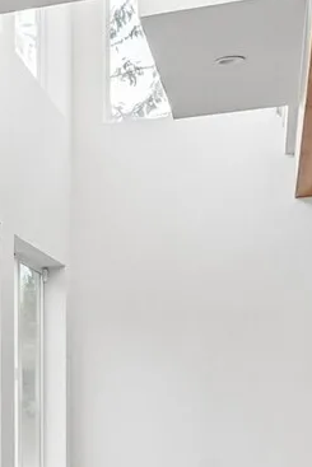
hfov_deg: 16.0
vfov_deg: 26.4
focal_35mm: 74
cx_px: -225
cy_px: 419
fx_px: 961
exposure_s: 1/100
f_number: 8
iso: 1600
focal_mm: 16
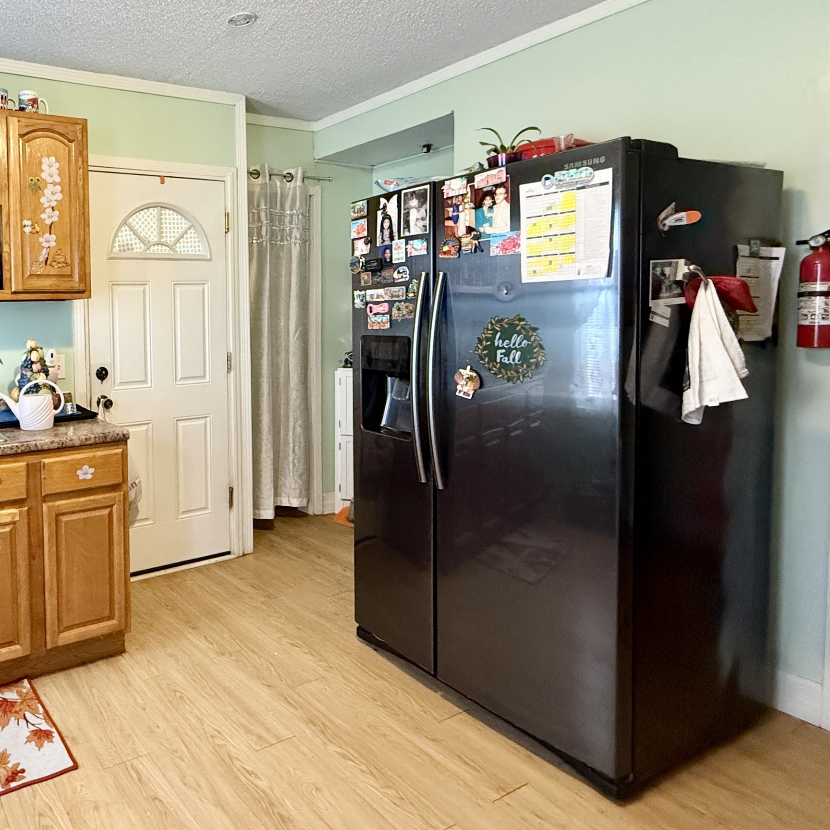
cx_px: 110
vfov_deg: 69.1
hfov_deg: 60.8
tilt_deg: -3.2
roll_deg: +0.3
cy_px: 345
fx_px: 597
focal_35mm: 22
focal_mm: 2.22
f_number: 2.2
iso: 640
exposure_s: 1/60
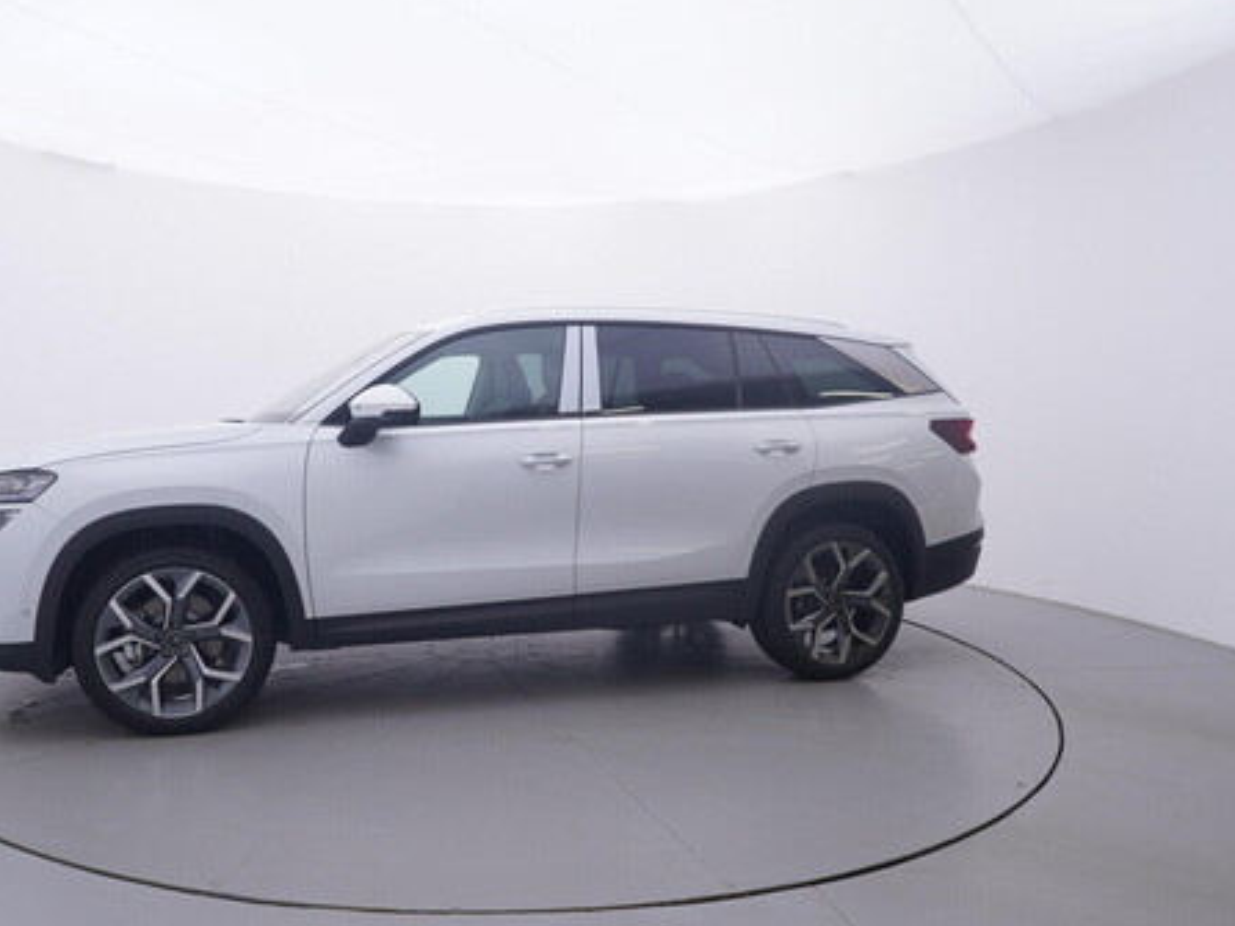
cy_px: 463
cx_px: 490
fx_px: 948
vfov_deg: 52.0
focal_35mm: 27
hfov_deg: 65.5
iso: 200
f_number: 5
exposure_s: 1/80
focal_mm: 15
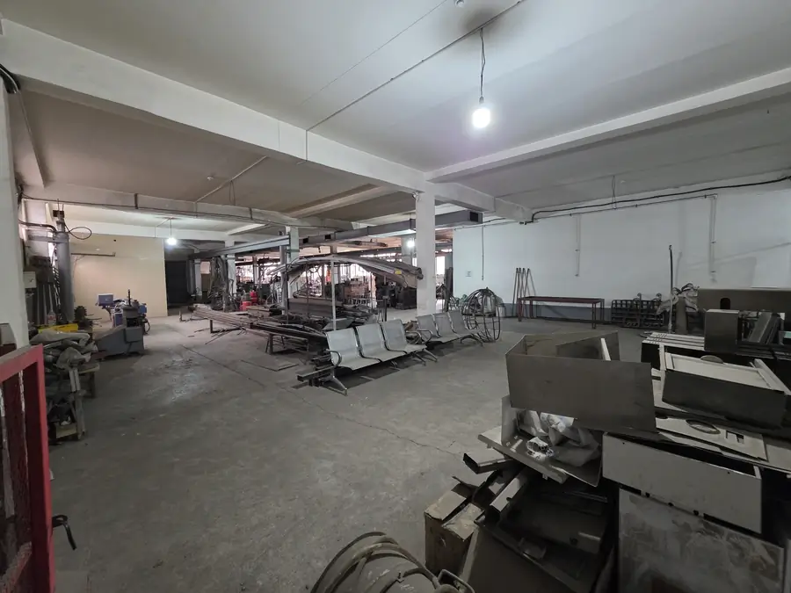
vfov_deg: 89.9
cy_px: 296
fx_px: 297
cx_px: 396
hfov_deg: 106.2
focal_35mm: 13
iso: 500
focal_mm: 2.2
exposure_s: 1/50
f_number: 1.9
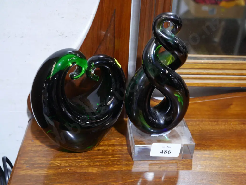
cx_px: 123
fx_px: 327
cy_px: 92
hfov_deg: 41.2
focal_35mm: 46
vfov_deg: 31.5
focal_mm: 23
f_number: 5.1
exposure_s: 1/60
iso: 1600
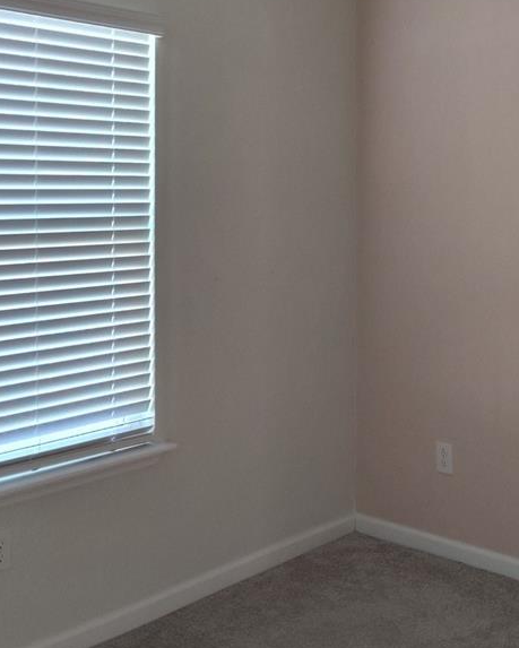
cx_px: 341
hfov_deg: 31.9
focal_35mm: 47
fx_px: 902
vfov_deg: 38.8
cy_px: 192
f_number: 1.8
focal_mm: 5.56
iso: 925
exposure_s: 1/120
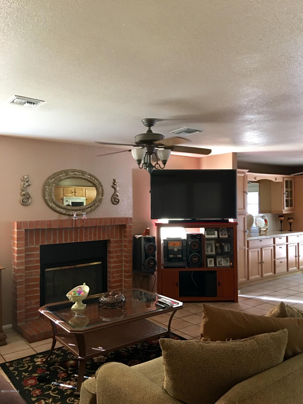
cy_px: 202
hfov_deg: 48.2
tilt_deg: +1.4
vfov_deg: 61.7
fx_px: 338
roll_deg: +1.0
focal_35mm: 29
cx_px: 152
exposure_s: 1/15
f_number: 2.2
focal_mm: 4.15
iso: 100
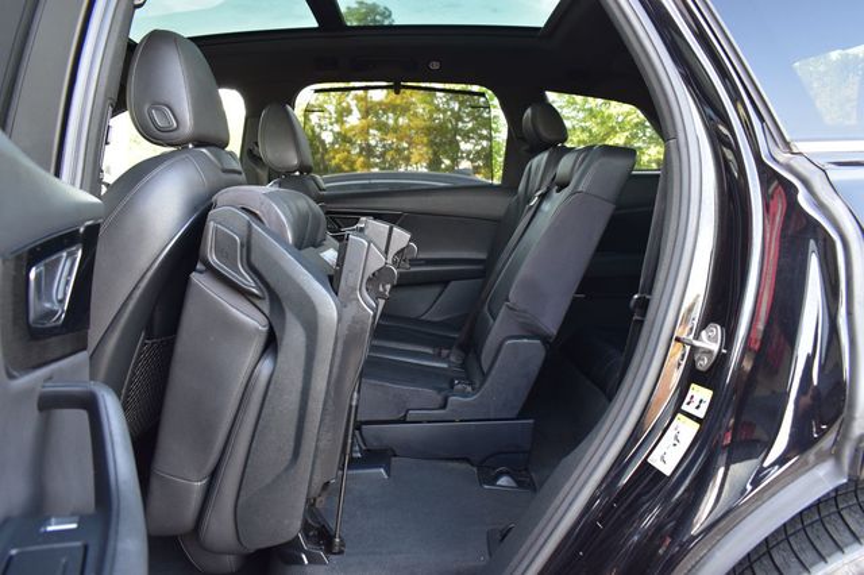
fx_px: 648
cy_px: 288
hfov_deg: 67.4
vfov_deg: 47.9
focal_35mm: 27
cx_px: 432
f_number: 6.3
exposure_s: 1/15
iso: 400
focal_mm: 18
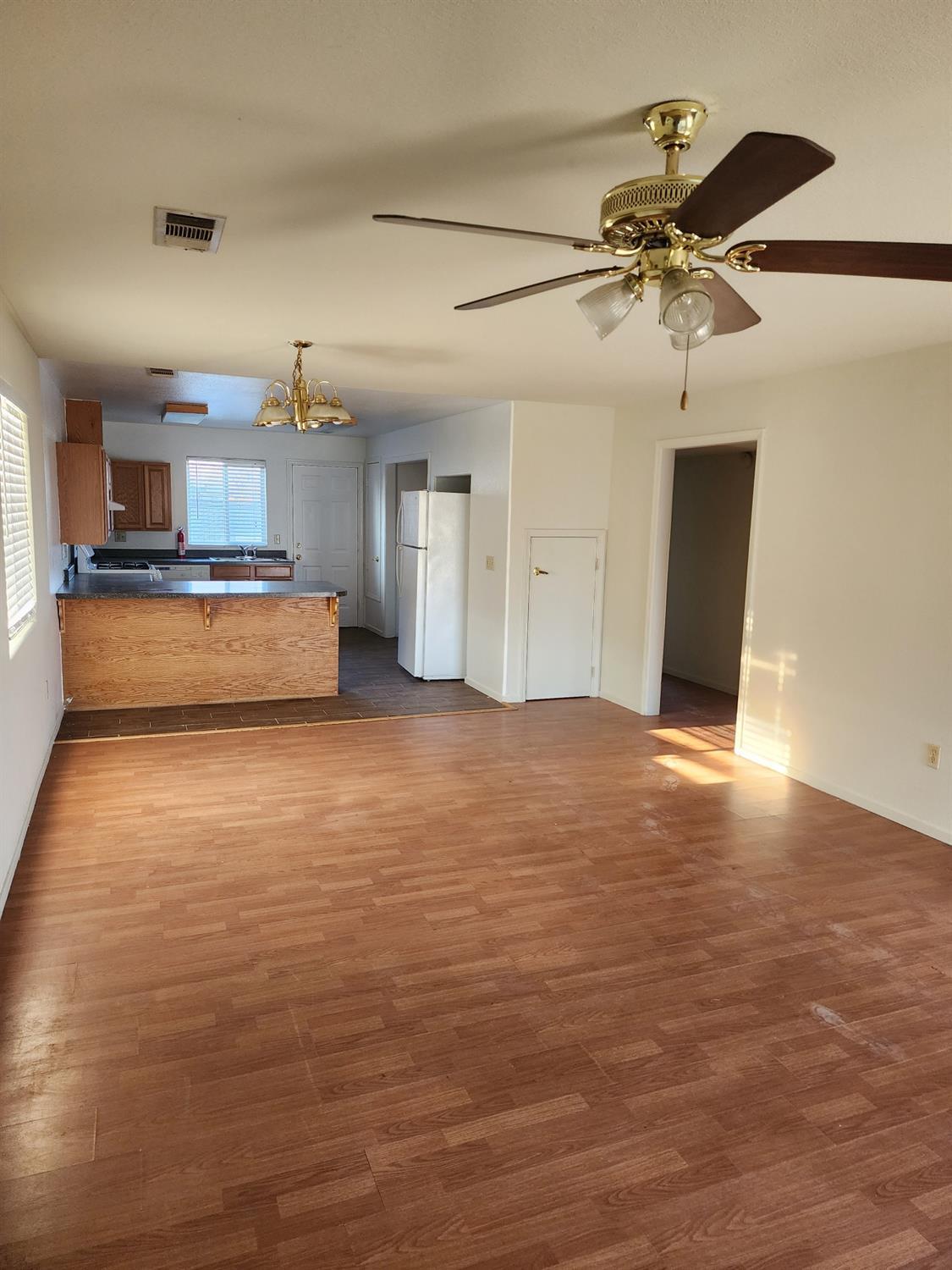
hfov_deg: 58.9
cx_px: 476
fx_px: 843
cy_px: 635
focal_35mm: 23
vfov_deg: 73.9
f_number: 1.8
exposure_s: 1/120
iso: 320
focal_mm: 6.4
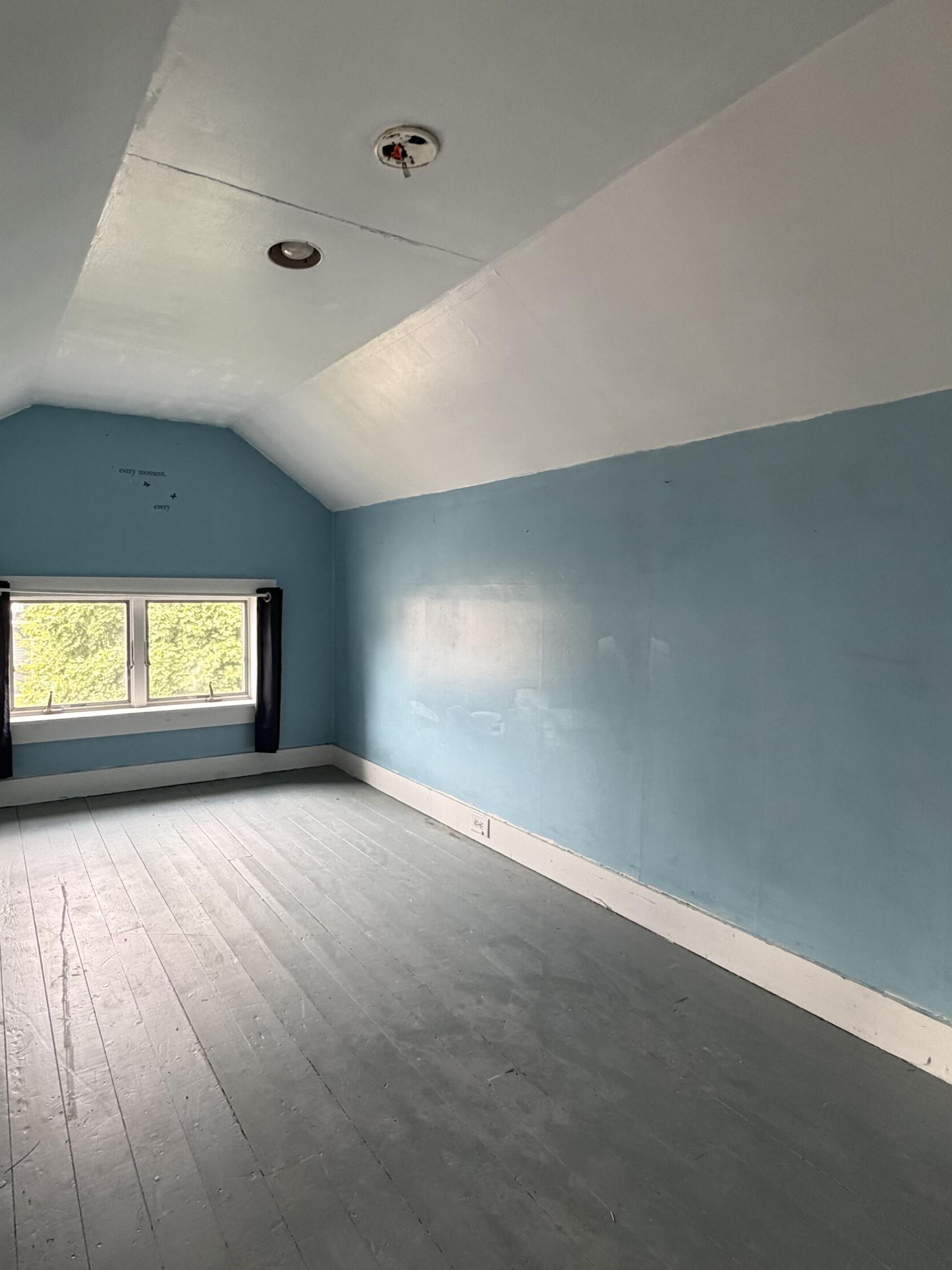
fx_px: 697
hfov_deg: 67.7
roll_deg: +0.1
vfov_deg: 84.7
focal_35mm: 19
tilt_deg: -3.2
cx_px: 363
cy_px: 628
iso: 320
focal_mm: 2.22
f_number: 2.2
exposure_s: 1/82
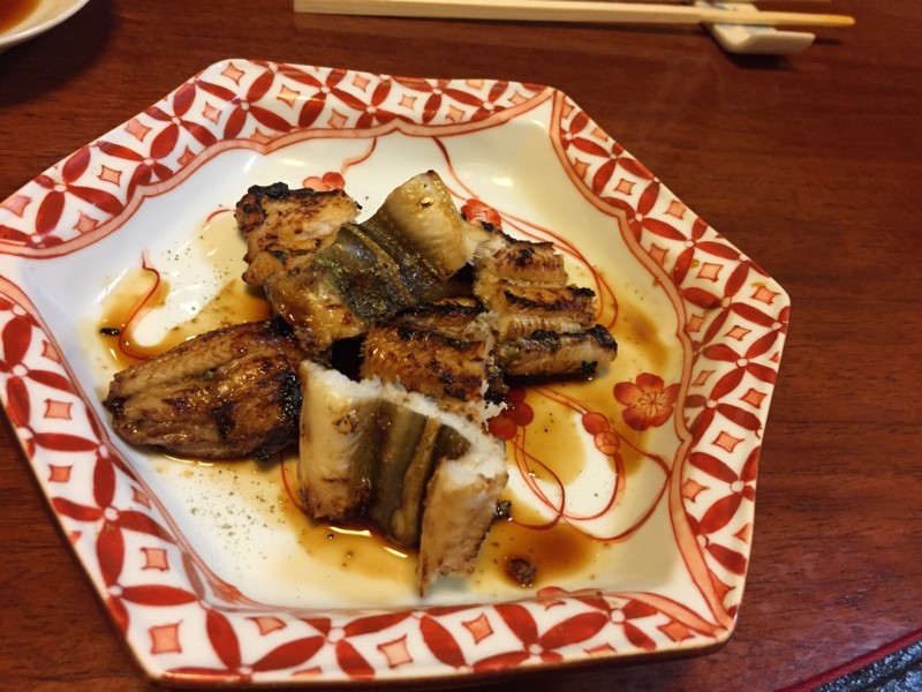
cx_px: 461
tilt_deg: -49.6
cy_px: 346
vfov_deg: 48.2
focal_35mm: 29
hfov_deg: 61.7
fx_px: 772
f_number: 2.2
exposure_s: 1/30
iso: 160
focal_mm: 4.15
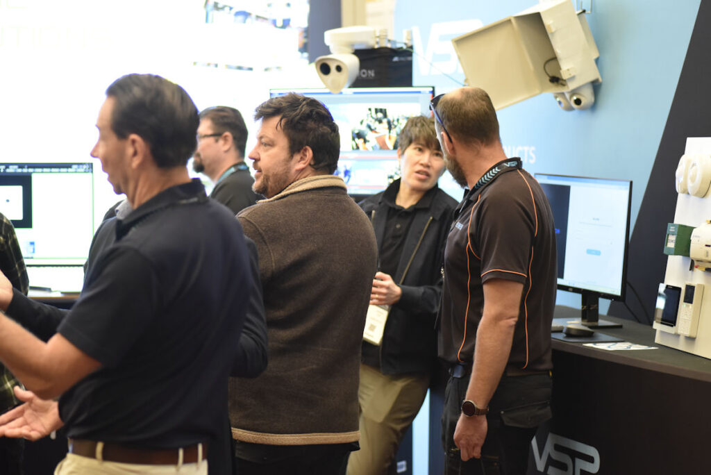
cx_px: 356
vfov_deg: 13.7
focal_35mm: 100
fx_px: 1976
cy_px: 238
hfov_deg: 20.4
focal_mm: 100
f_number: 2.8
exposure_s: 1/125
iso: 4000
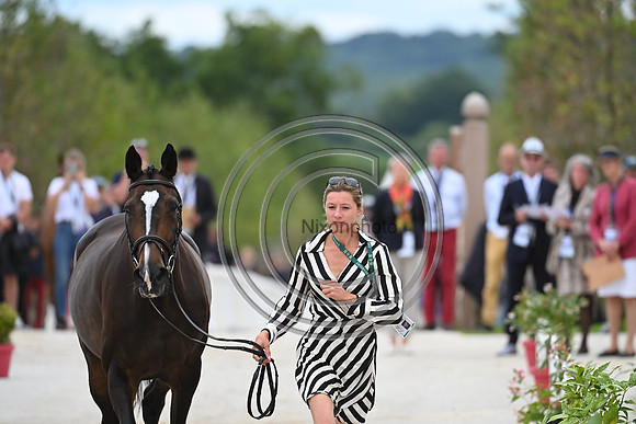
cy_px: 212
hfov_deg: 5.2
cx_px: 318
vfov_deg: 3.4
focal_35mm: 400
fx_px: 7068
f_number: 5.6
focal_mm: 400
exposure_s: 1/1600
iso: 640
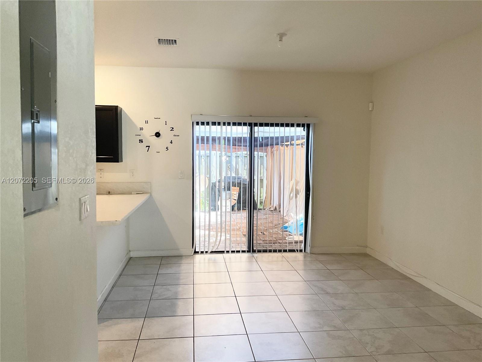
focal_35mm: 29
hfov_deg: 61.7
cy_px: 181
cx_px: 241
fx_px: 404
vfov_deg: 48.2
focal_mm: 3
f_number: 1.8
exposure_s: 1/60
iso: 80
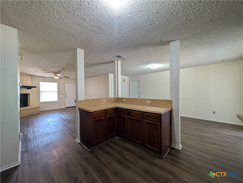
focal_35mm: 12
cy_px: 92
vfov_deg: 94.6
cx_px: 122
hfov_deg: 110.5
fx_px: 84
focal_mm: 2.02
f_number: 1.7
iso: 101
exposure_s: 1/60
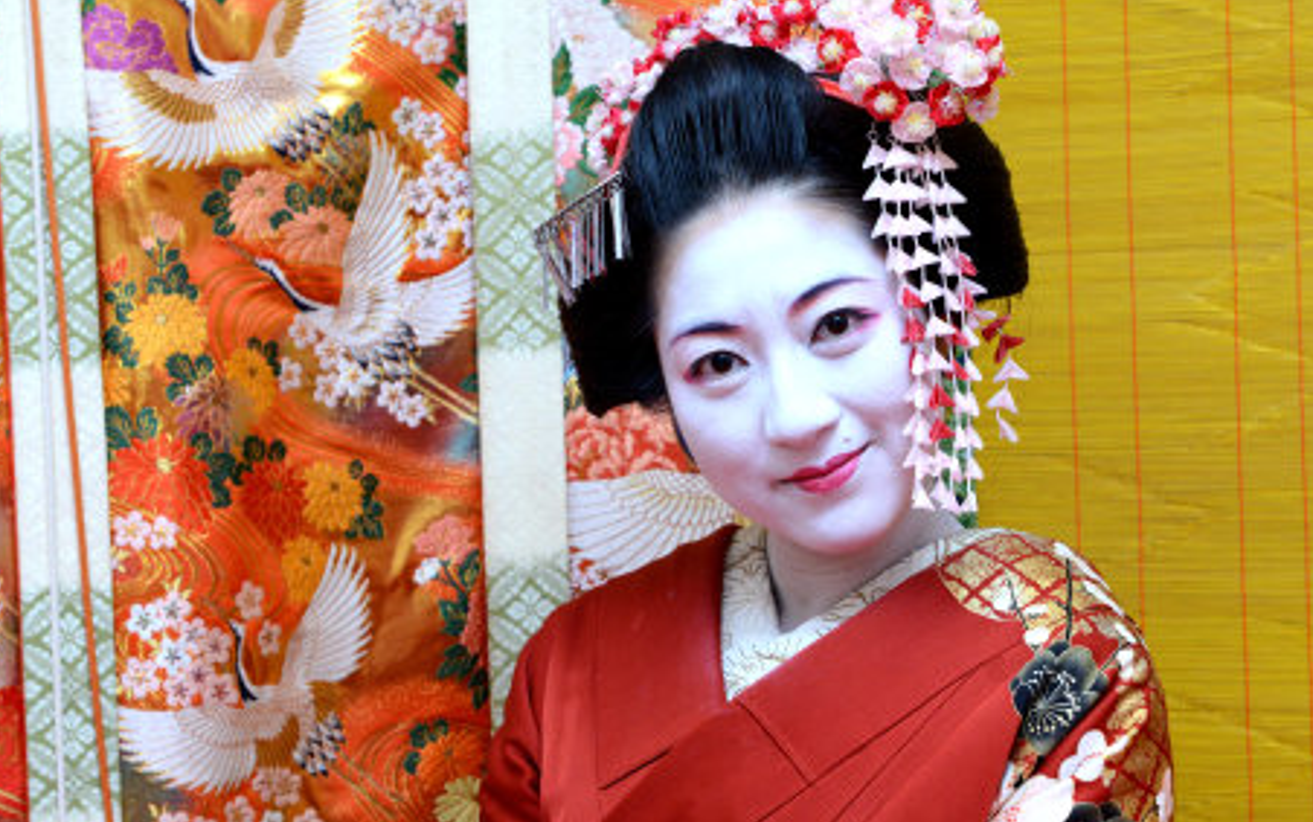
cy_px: 465
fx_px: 3258
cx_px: 752
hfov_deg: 22.8
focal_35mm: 91
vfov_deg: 14.4
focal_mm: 66
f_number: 6.3
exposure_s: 1/80
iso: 1600
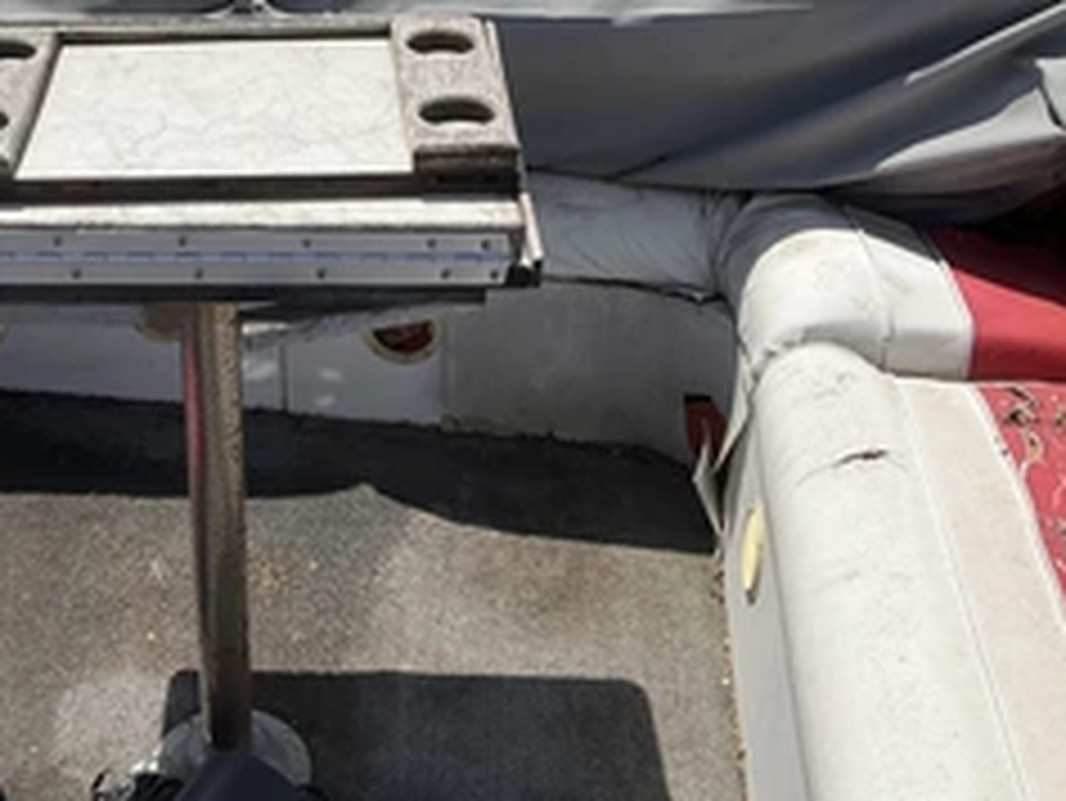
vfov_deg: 29.7
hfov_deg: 38.2
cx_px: 310
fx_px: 1510
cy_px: 351
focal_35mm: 49
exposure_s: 1/2959
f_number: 1.8
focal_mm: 3
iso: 25
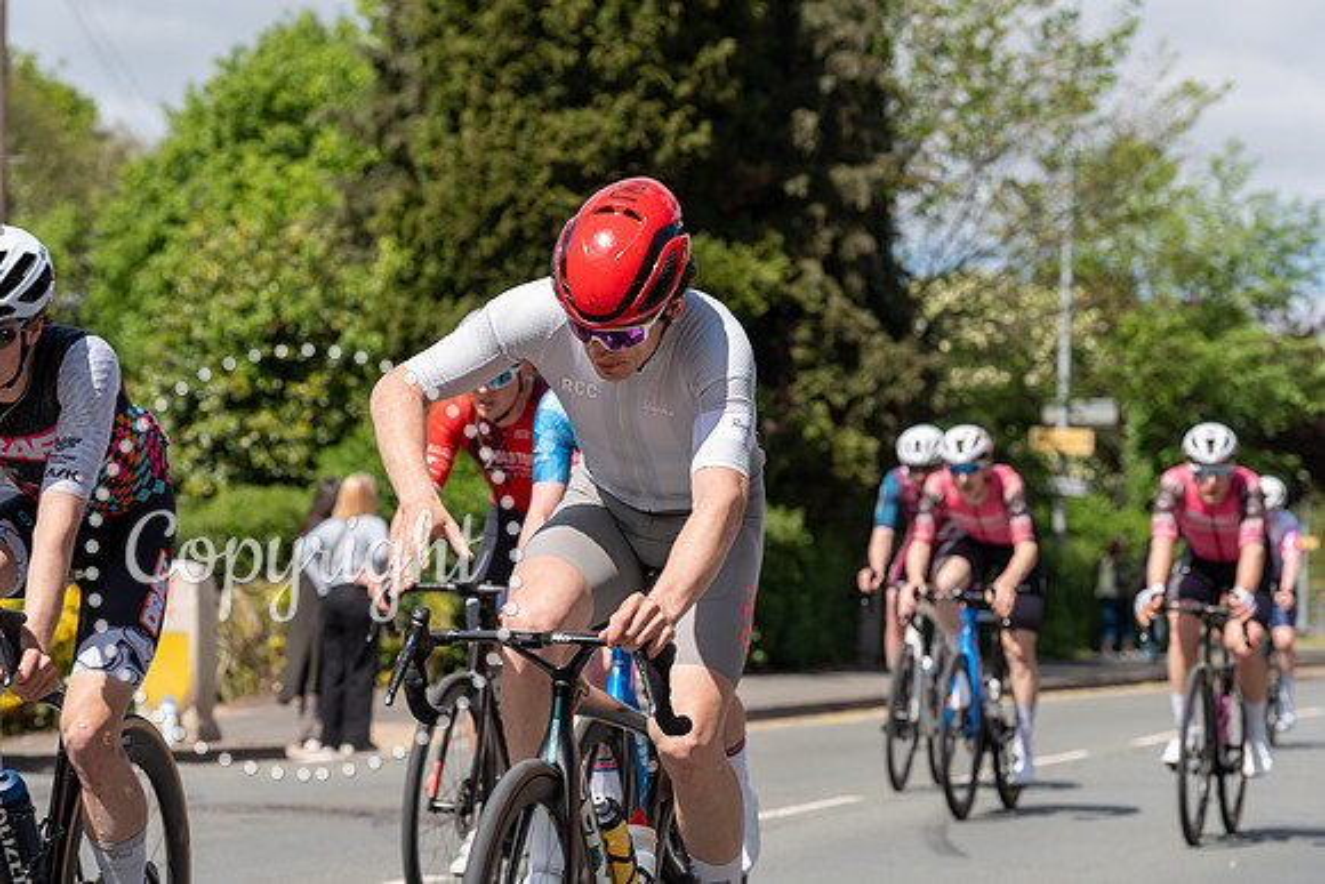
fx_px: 4344
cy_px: 442
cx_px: 662
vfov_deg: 11.6
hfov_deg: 17.3
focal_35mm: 118
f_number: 5.6
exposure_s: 1/1000
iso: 250
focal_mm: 118
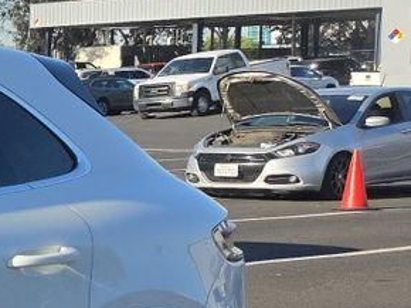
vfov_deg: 11.6
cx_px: -655
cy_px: 268
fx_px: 1507
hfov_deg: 11.8
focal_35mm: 127
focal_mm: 6.5
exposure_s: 1/4765
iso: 64
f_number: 1.4
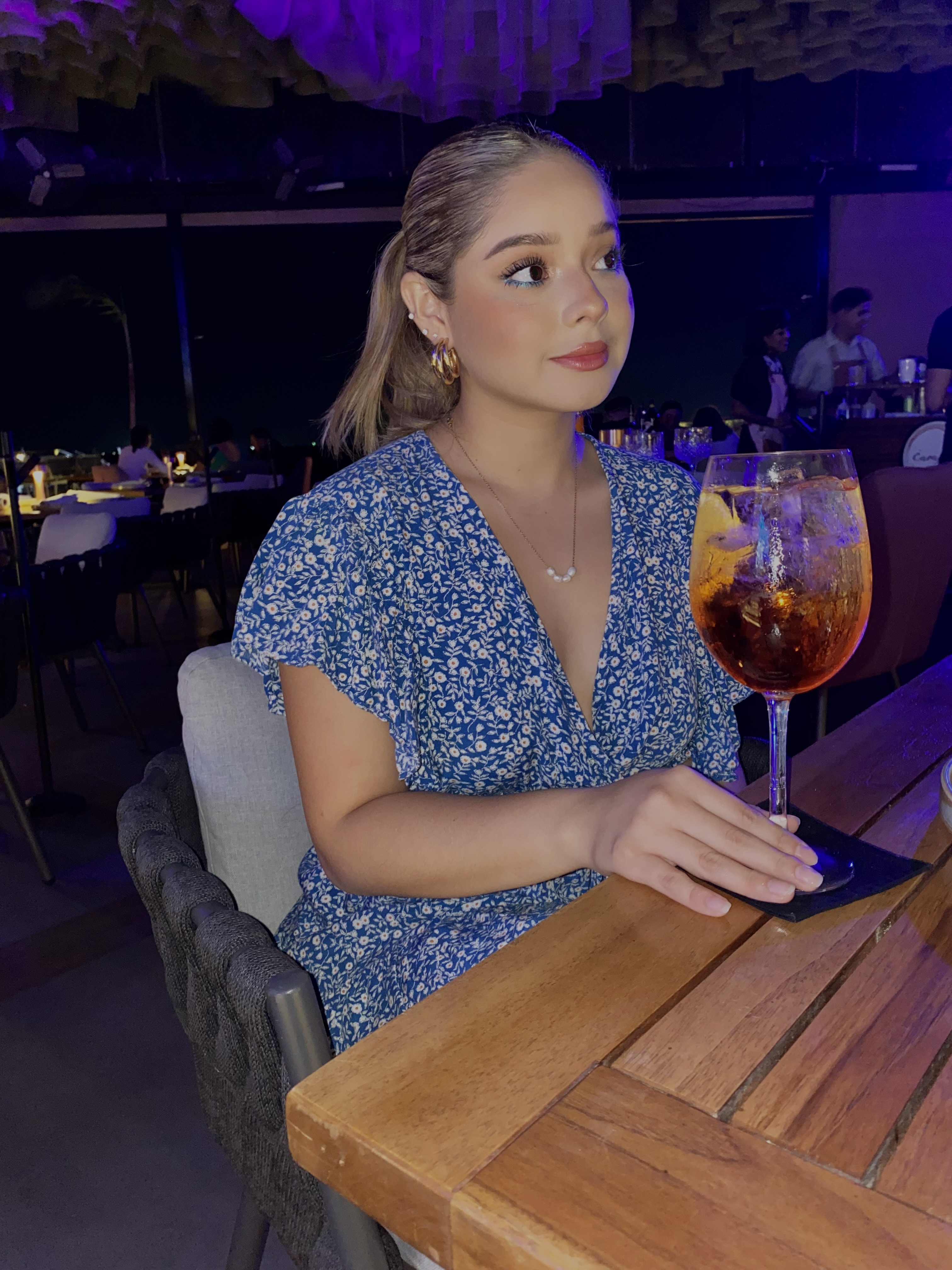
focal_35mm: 26
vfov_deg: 67.3
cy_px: 635
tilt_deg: -10.8
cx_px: 476
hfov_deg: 53.1
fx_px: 953
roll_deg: +2.3
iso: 80
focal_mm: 4.25
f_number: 1.8
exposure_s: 1/4
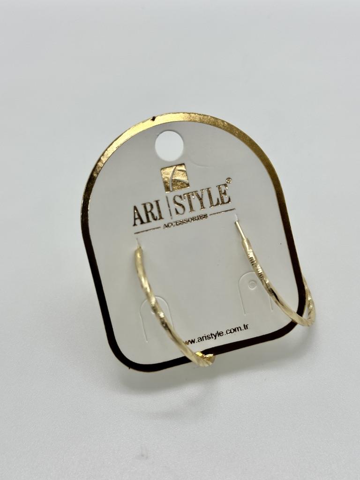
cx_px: 180
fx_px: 666
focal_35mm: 48
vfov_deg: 39.7
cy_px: 240
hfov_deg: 30.3
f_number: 1.78
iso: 50
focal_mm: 6.86
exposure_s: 1/224
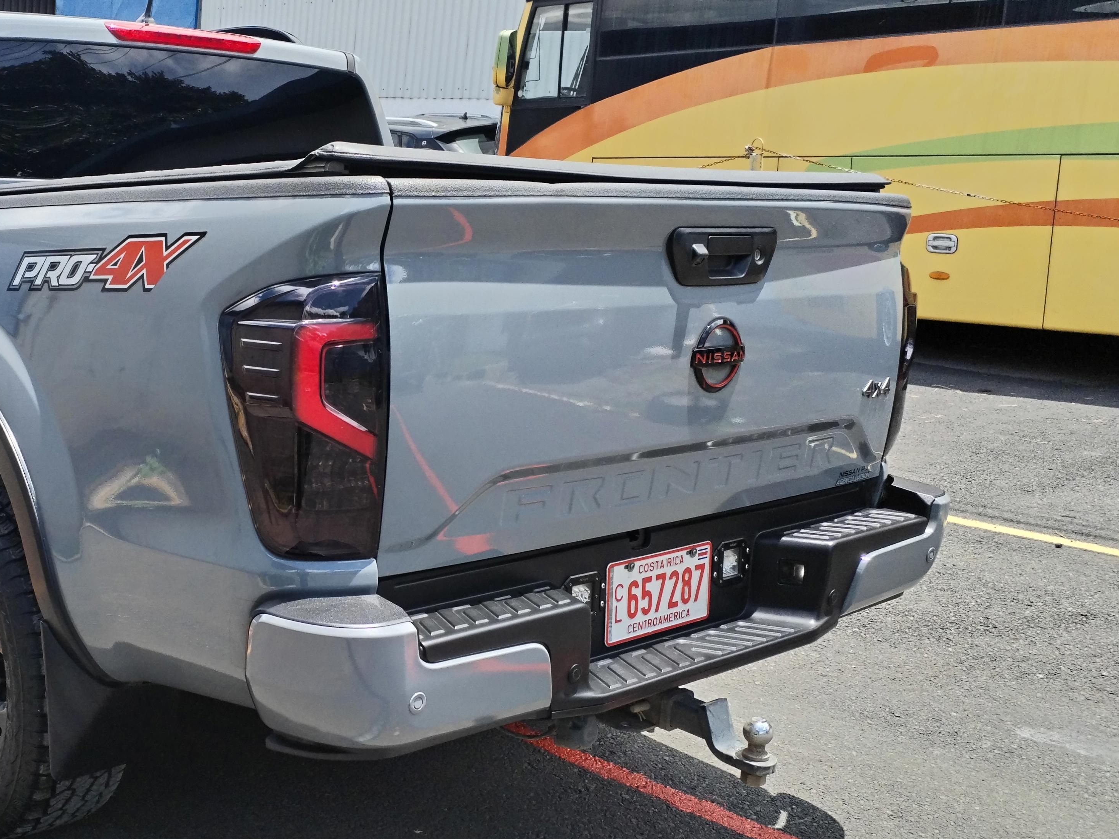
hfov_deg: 39.9
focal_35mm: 46
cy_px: 450
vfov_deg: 31.5
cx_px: 261
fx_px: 1487
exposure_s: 1/1089
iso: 100
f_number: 1.8
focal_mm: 4.75
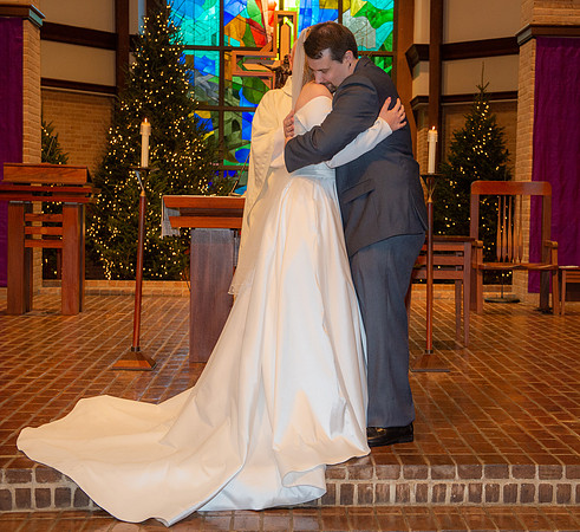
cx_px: 371
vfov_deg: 26.0
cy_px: 266
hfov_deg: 28.1
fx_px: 1153
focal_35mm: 63
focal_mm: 52
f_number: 5.6
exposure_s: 1/125
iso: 1600
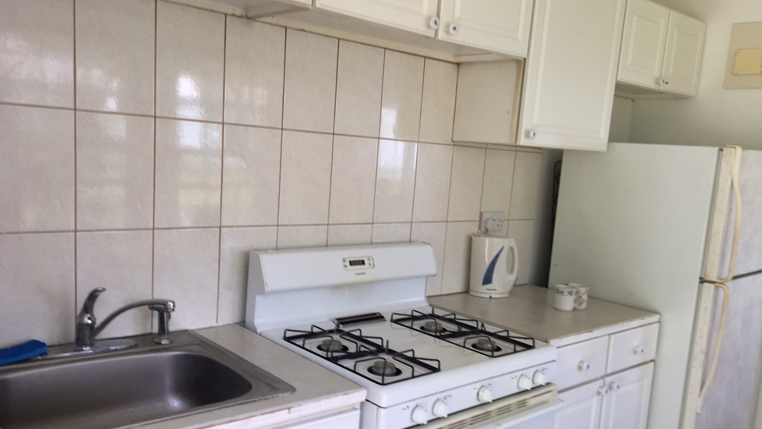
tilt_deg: -9.2
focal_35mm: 32
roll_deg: -4.1
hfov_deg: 61.0
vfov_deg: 36.6
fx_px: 647
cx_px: 378
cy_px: 251
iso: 25
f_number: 2.2
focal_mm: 4.15
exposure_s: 1/50
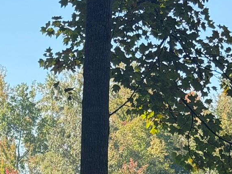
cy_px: 290
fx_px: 1166
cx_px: -28
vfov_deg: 8.3
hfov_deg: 11.2
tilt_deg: -2.5
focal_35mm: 174
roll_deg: +0.9
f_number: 1.78
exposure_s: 1/1715
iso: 100
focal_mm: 6.76
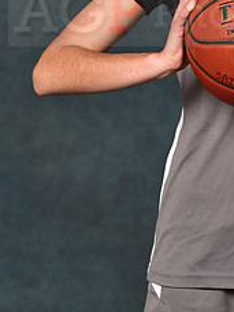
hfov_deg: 4.5
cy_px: 3
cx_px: 252
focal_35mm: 331
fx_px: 2983
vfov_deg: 6.0
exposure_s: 1/160
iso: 200
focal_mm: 135
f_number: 4.5
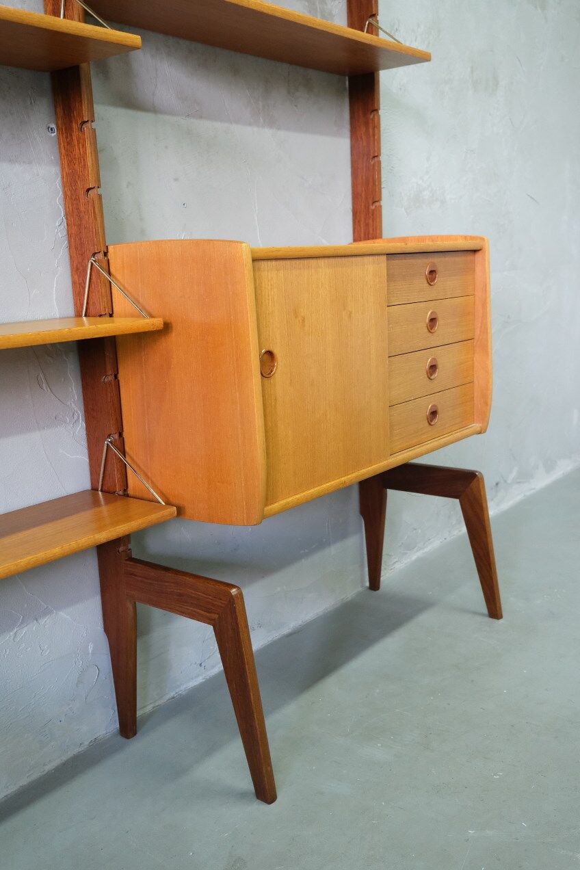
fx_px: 797
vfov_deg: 57.2
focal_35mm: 33
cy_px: 435
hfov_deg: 40.0
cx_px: 290
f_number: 4
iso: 3200
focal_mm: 22.3
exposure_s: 1/30
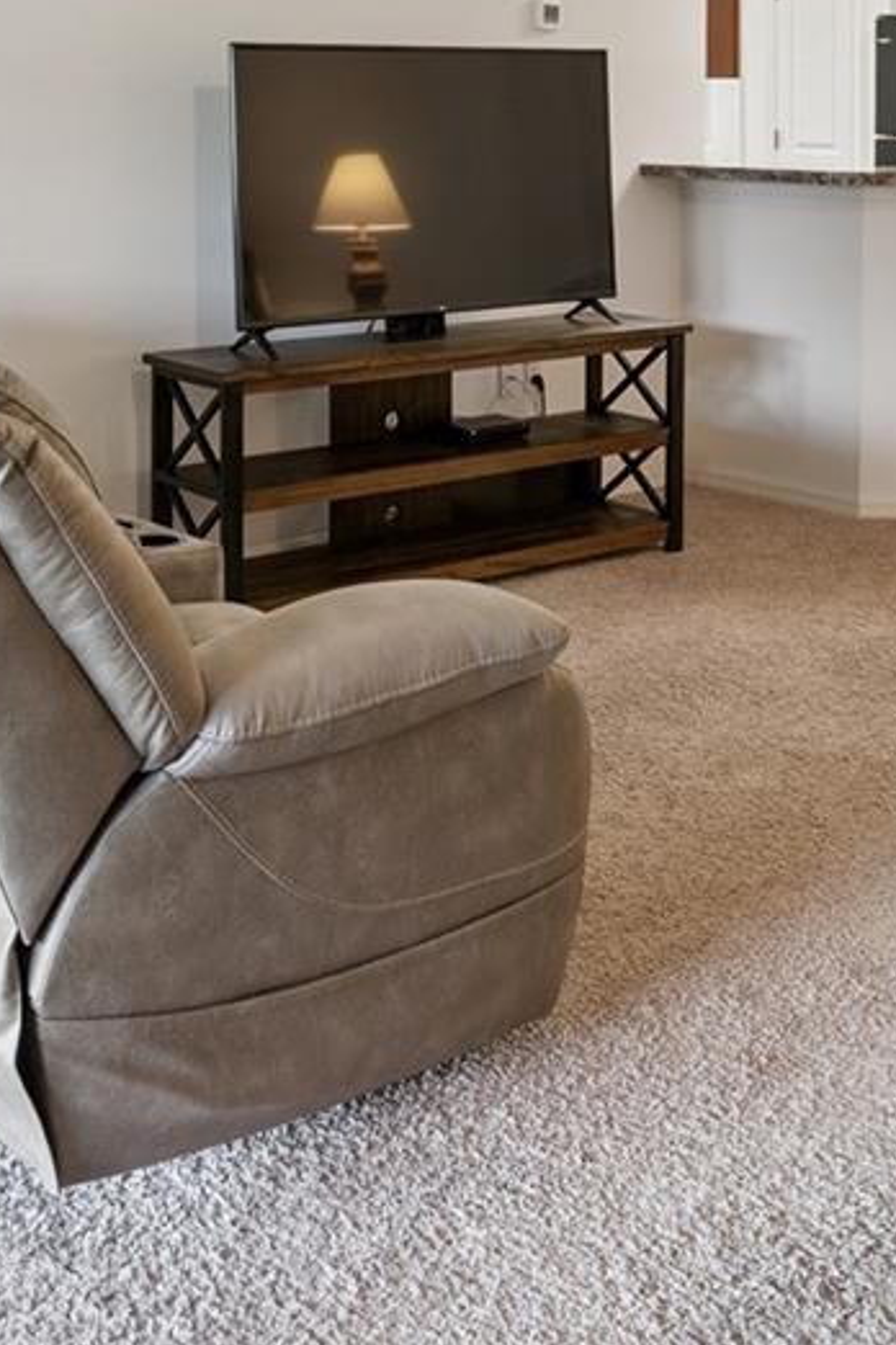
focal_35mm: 51
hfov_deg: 26.7
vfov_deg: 36.5
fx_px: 1886
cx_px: 502
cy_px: 106
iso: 400
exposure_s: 1/5
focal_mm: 16.5
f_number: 10
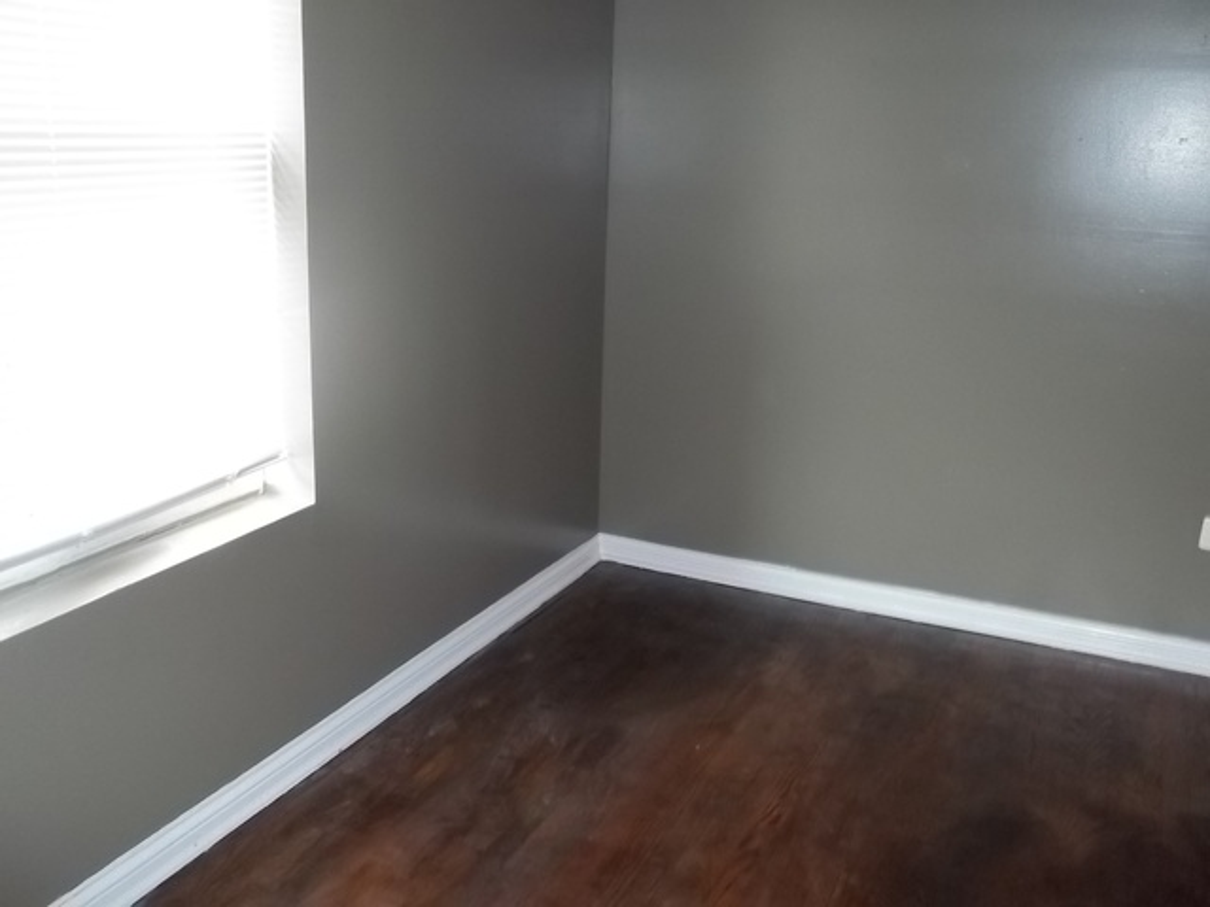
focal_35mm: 33
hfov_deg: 55.4
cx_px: 605
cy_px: 454
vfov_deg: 42.9
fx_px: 1154
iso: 320
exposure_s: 1/30
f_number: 3.3
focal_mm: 5.9
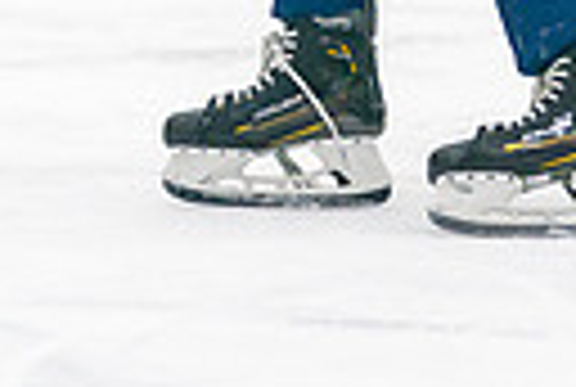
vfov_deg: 2.1
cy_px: -411
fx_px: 10537
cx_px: 451
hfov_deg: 3.1
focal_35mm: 657
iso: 3200
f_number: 2.8
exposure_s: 1/1250
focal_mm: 140
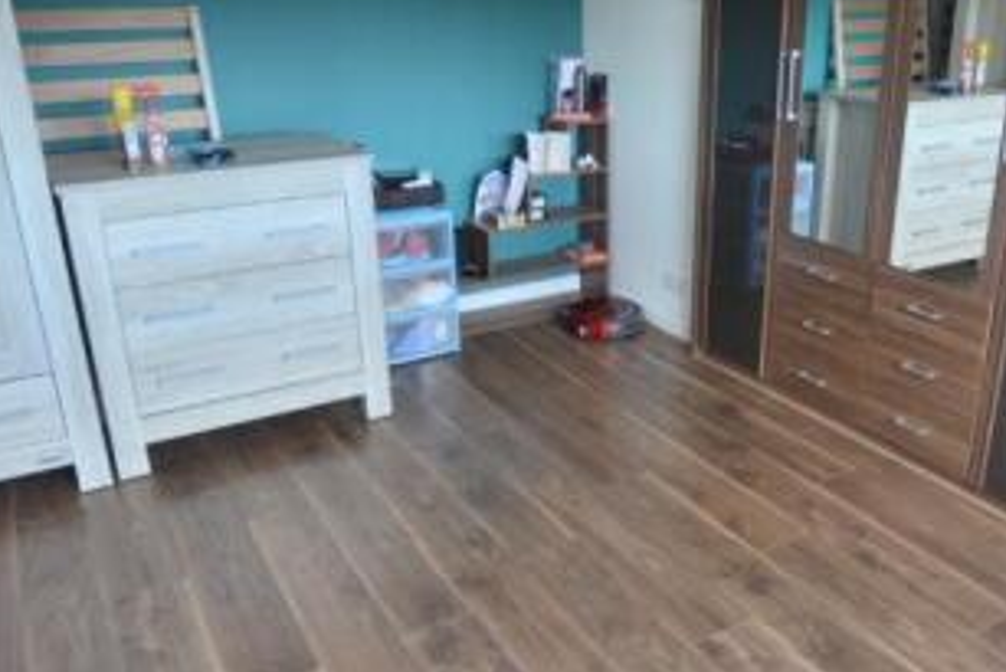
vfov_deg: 41.2
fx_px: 895
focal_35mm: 32
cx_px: 618
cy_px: 346
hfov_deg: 58.1
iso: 400
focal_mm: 10
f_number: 4
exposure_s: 1/60
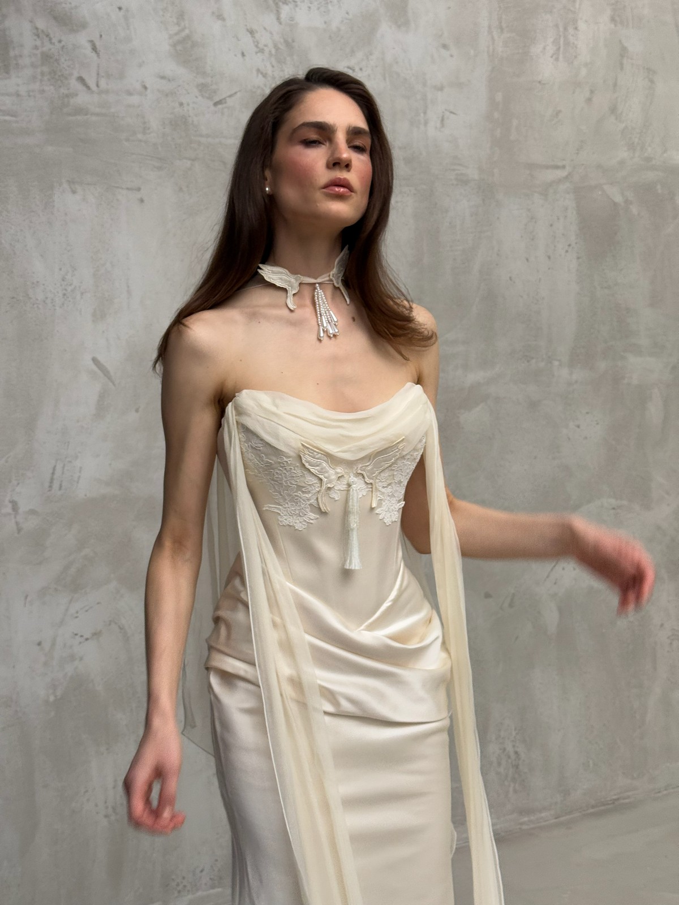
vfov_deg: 39.7
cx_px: 340
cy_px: 452
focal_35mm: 48
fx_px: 1255
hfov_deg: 30.3
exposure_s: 1/68
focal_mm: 6.76
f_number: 1.78
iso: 100
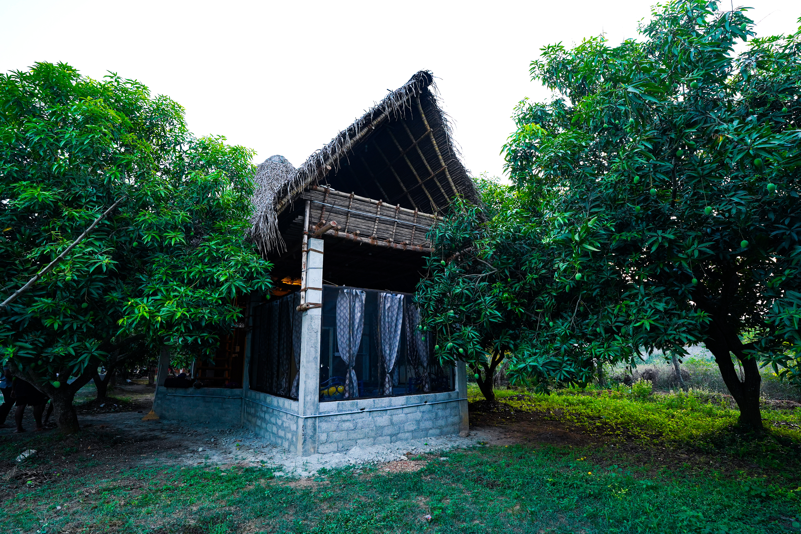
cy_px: 267
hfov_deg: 96.7
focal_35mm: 16
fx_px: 356
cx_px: 400
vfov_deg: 73.7
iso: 1000
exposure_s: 1/125
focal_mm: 16
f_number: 4.5
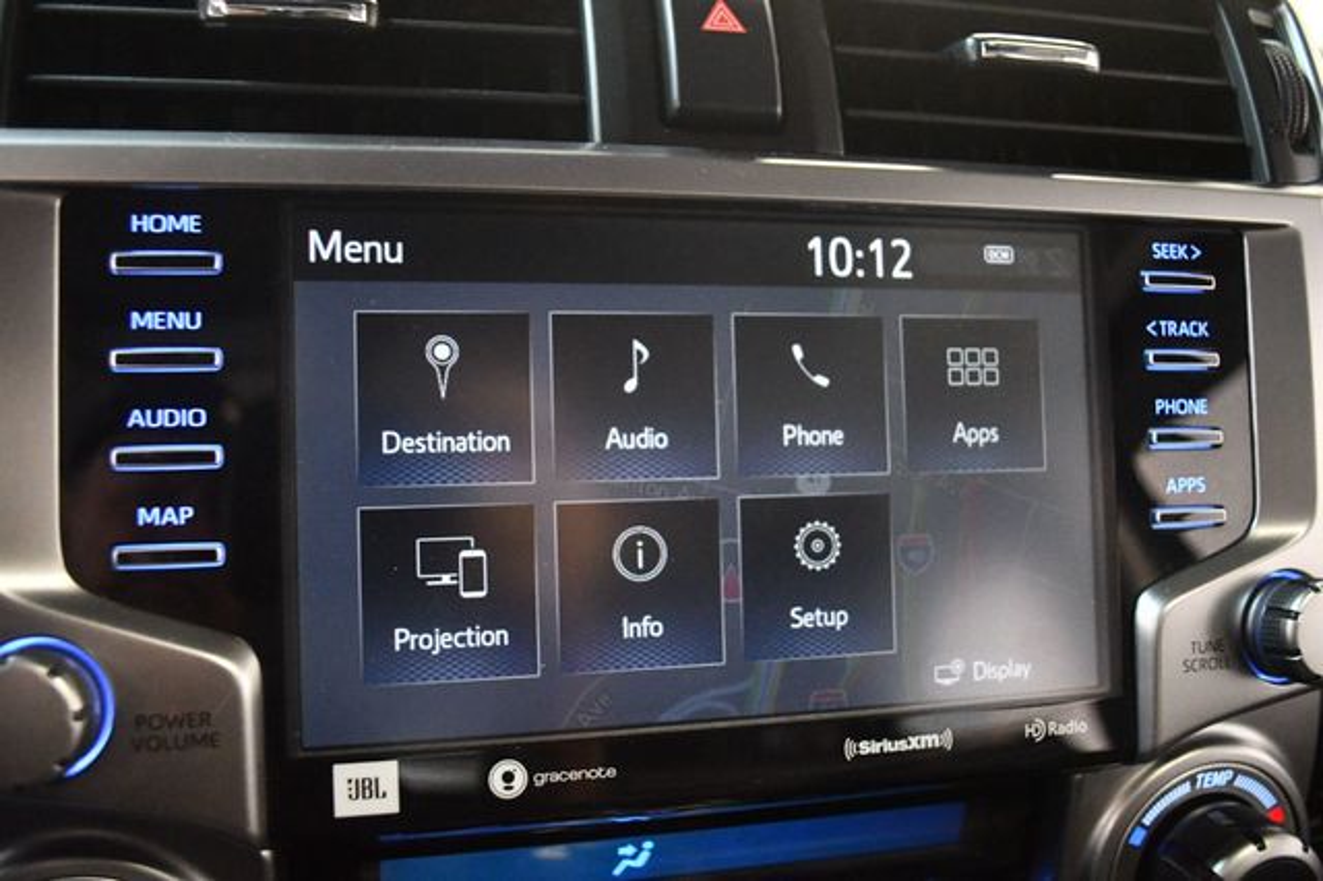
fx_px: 1102
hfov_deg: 62.0
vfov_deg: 43.6
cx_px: 662
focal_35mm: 30
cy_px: 440
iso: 9000
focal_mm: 20
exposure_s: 1/60
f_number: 3.8
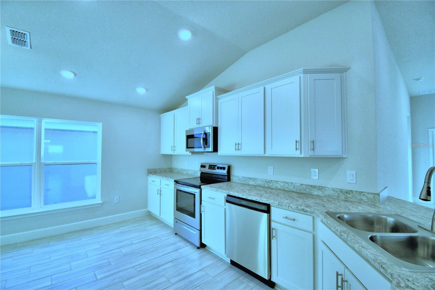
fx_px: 181
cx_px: 218
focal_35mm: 15
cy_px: 145
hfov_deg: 100.4
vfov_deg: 77.3
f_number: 4.5
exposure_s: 1/125
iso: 280
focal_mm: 10
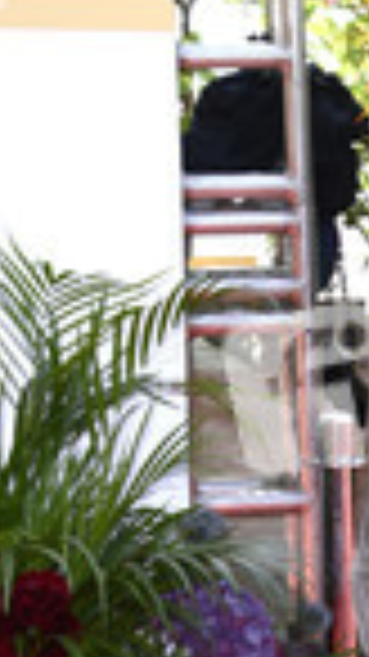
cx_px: 585
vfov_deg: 11.0
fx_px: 3396
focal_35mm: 195
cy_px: 594
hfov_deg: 6.1
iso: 500
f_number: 6.3
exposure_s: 1/250
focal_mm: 68
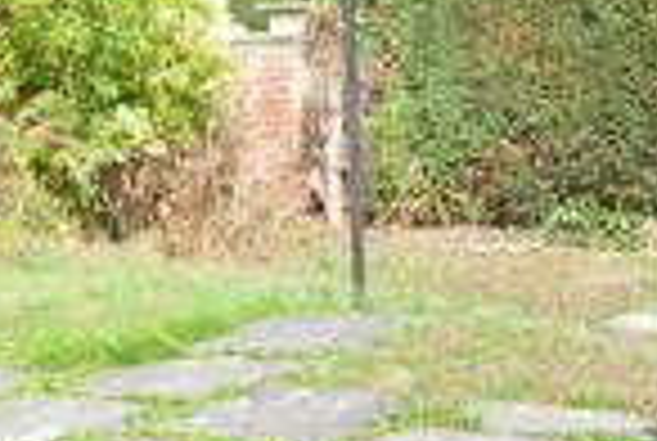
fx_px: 2213
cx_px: -205
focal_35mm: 121
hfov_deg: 16.0
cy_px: 124
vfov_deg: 11.4
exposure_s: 1/640
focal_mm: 18
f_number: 3.5
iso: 200
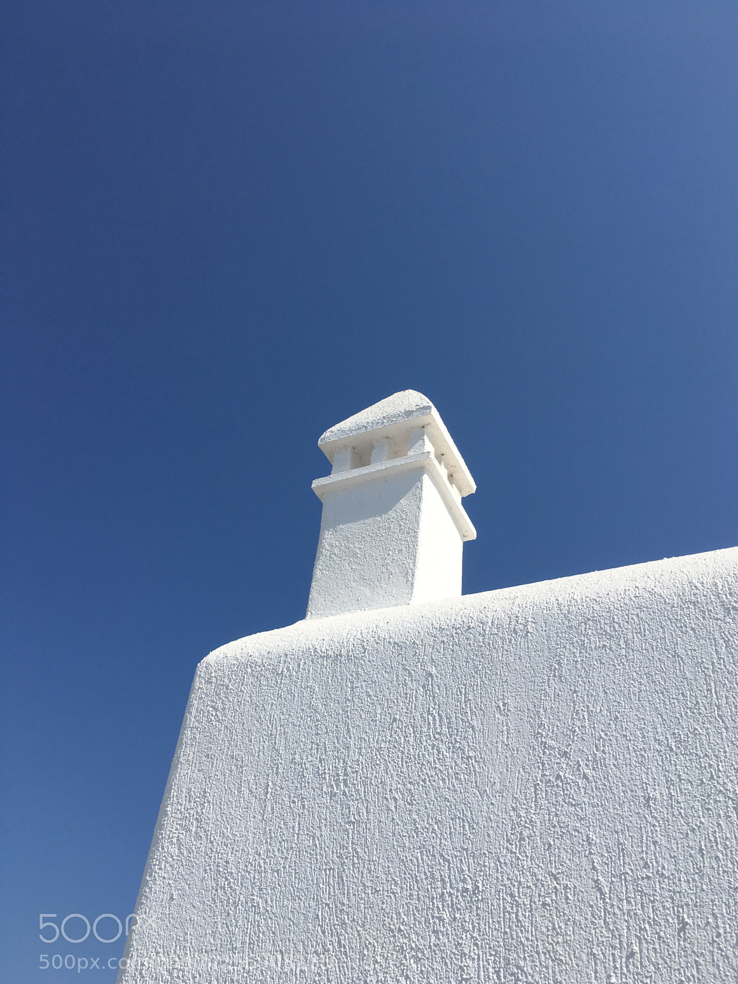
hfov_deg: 46.8
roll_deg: -7.3
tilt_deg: +41.2
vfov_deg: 60.0
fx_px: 853
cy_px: 503
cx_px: 381
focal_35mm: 30
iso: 25
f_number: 2.2
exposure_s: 1/2959
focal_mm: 4.15
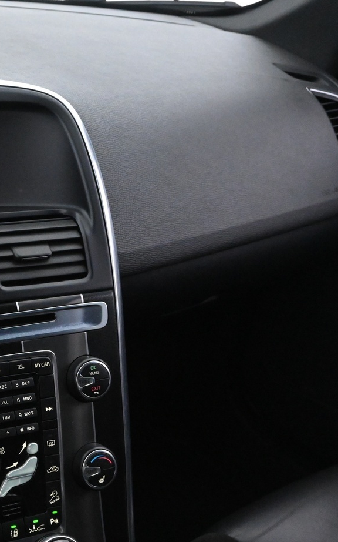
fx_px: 634
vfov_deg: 46.2
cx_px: -35
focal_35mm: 43
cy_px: 292
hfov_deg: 27.3
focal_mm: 16
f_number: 5
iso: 6400
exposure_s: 1/40
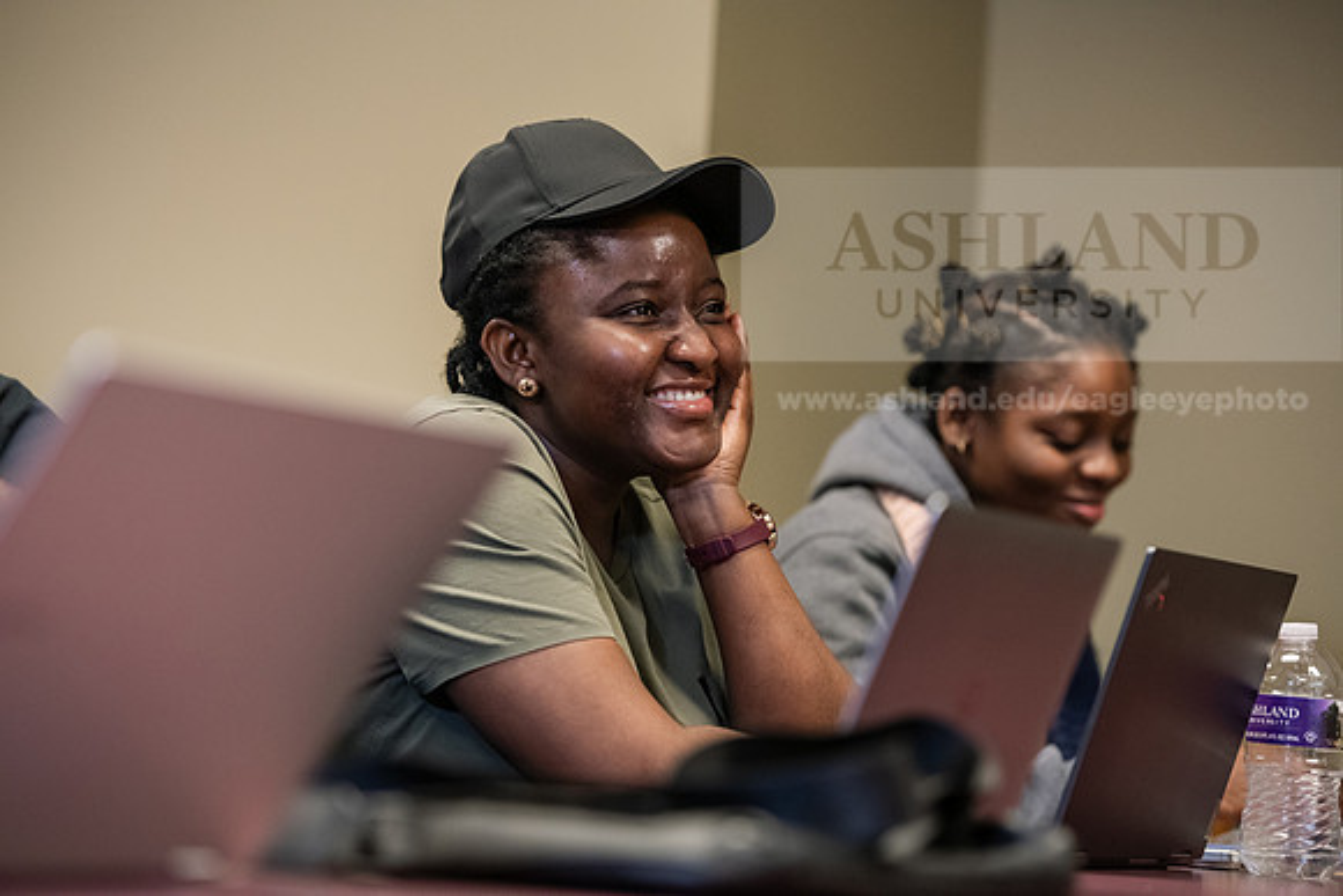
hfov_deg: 17.1
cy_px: 448
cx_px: 672
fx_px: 4478
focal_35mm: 120
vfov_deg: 11.4
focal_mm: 120
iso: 2500
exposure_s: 1/200
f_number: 3.2
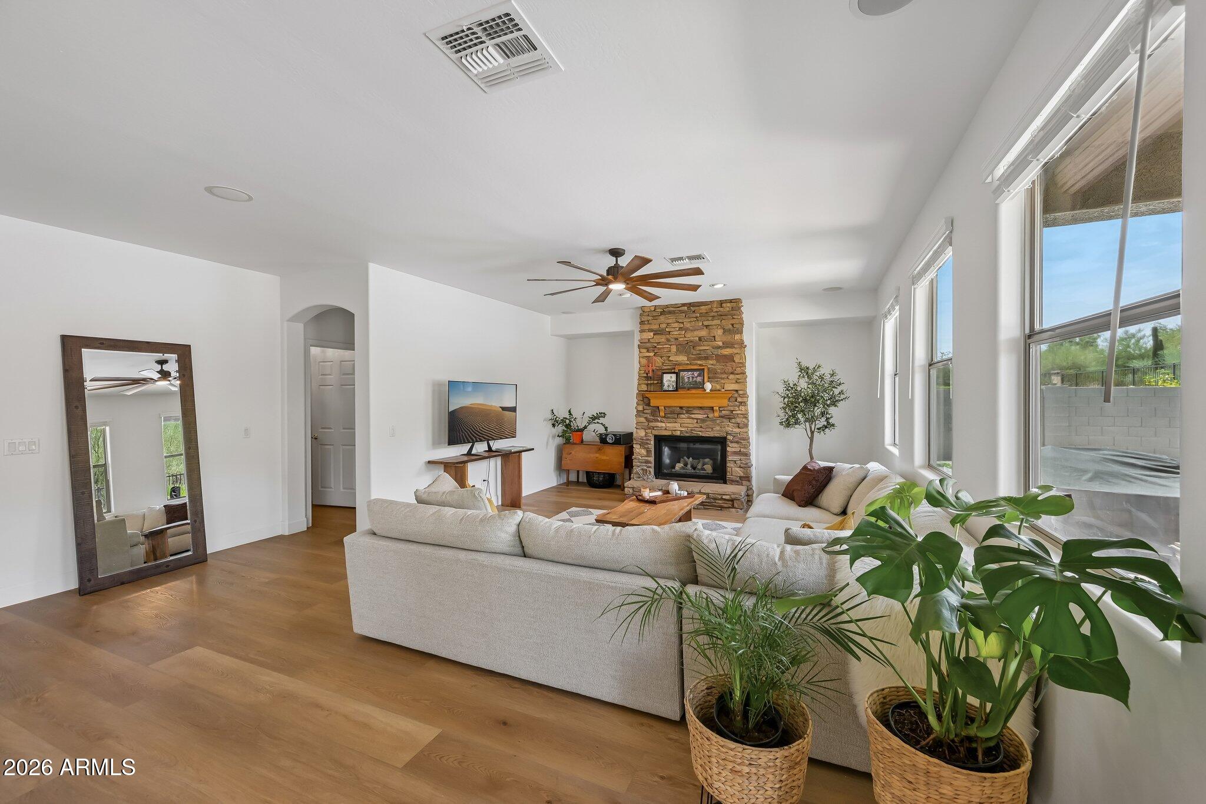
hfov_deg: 104.3
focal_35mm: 14
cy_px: 402
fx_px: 469
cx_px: 603
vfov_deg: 81.2
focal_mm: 14
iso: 640
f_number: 8
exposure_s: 1/60
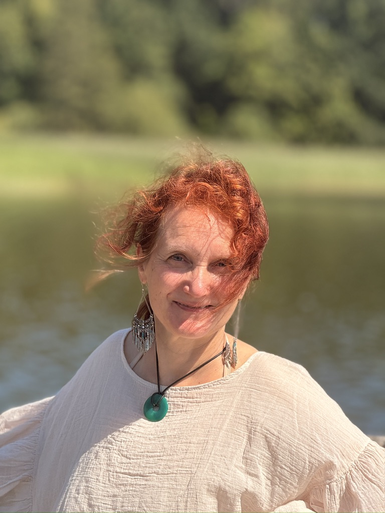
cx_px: 192
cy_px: 256
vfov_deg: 16.4
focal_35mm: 120
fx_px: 1780
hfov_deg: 12.3
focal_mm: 15.66
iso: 64
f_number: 2.8
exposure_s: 1/1080
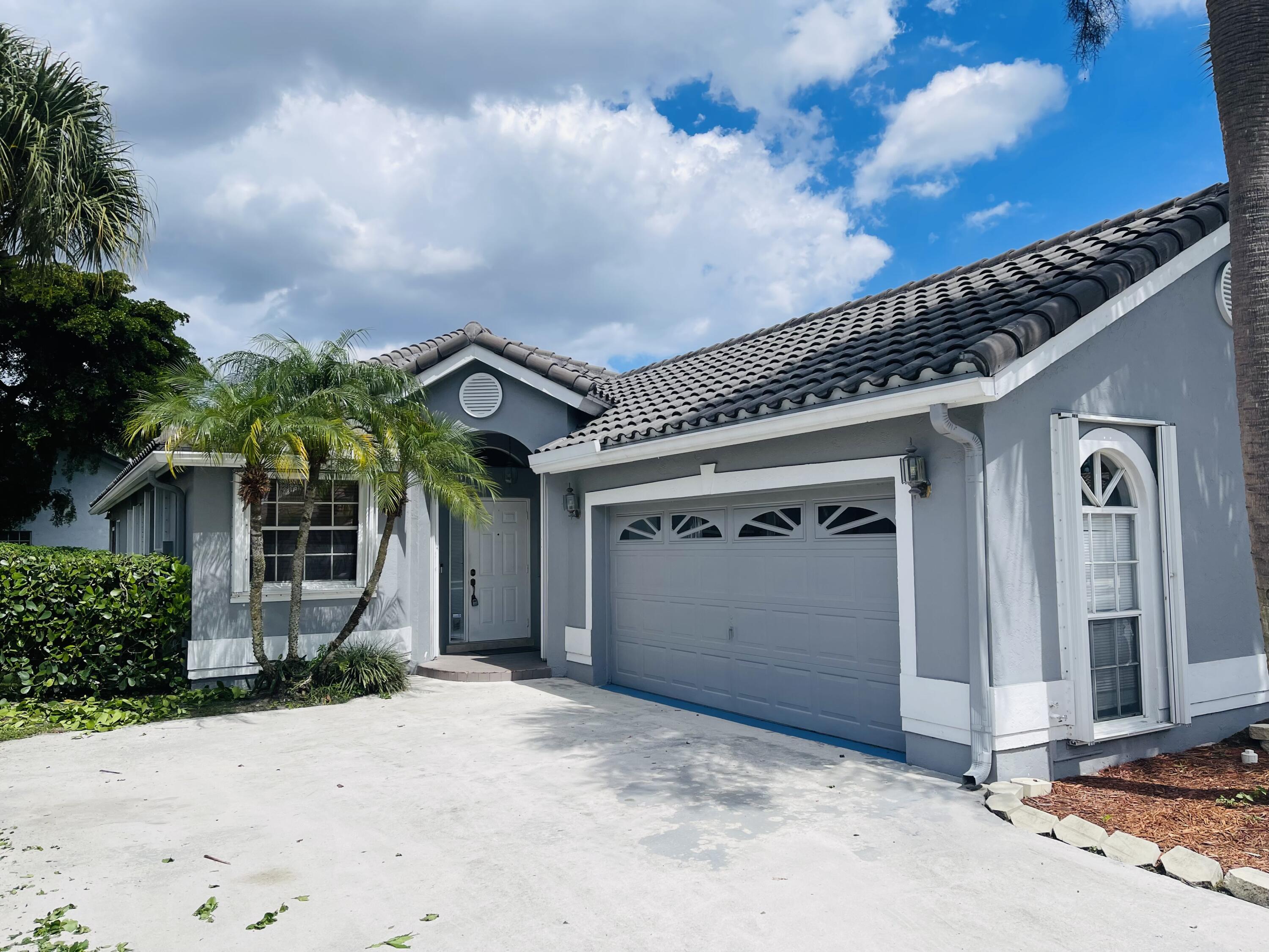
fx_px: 916
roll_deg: +0.3
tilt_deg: +2.7
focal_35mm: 25
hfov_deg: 69.4
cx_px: 634
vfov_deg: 54.9
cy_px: 476
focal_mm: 5.1
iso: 32
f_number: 1.6
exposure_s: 1/5128
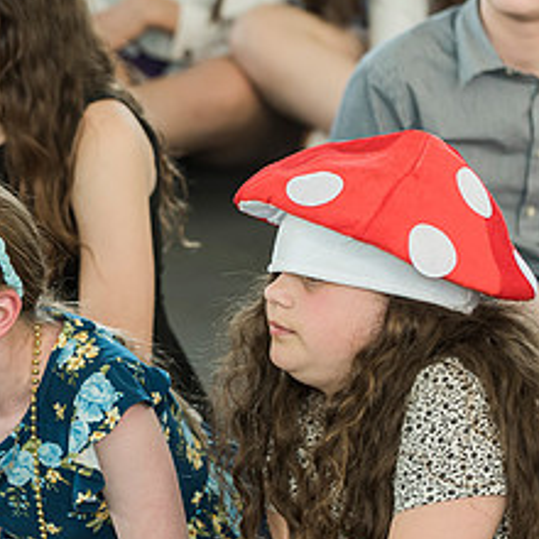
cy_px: 317
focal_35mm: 291
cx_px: -42
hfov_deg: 6.0
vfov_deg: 6.0
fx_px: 5126
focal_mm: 130
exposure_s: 1/160
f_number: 4
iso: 640
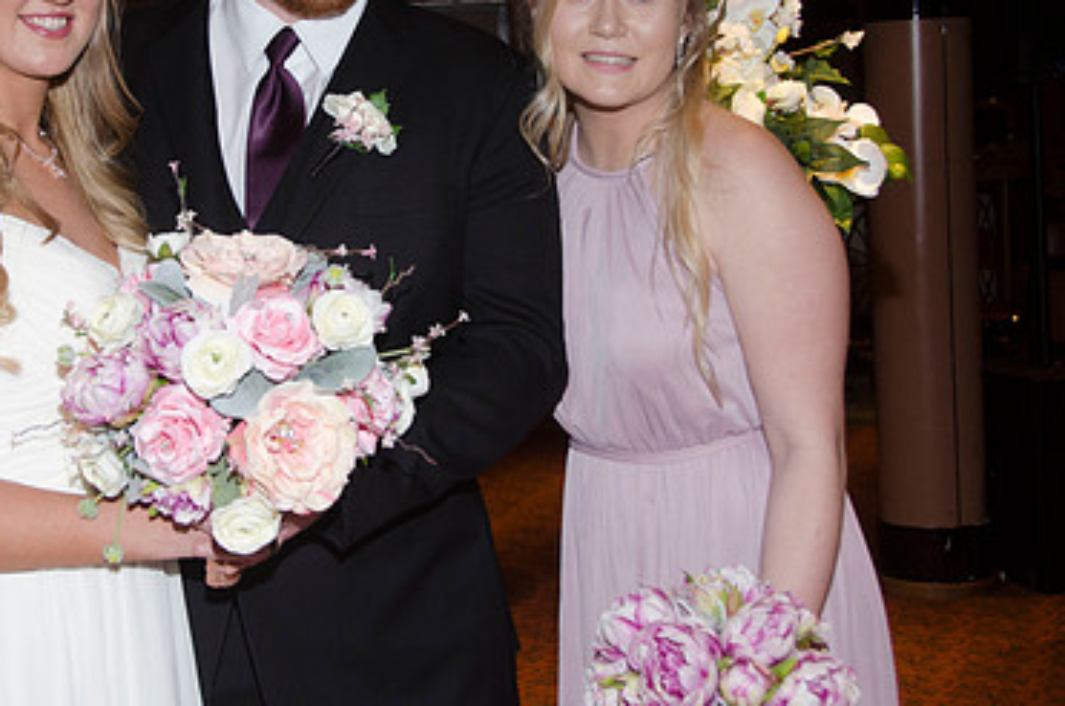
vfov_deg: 18.0
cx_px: 362
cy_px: 201
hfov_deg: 26.9
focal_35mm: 75
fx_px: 2215
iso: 400
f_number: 5.6
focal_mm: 32
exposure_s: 1/60
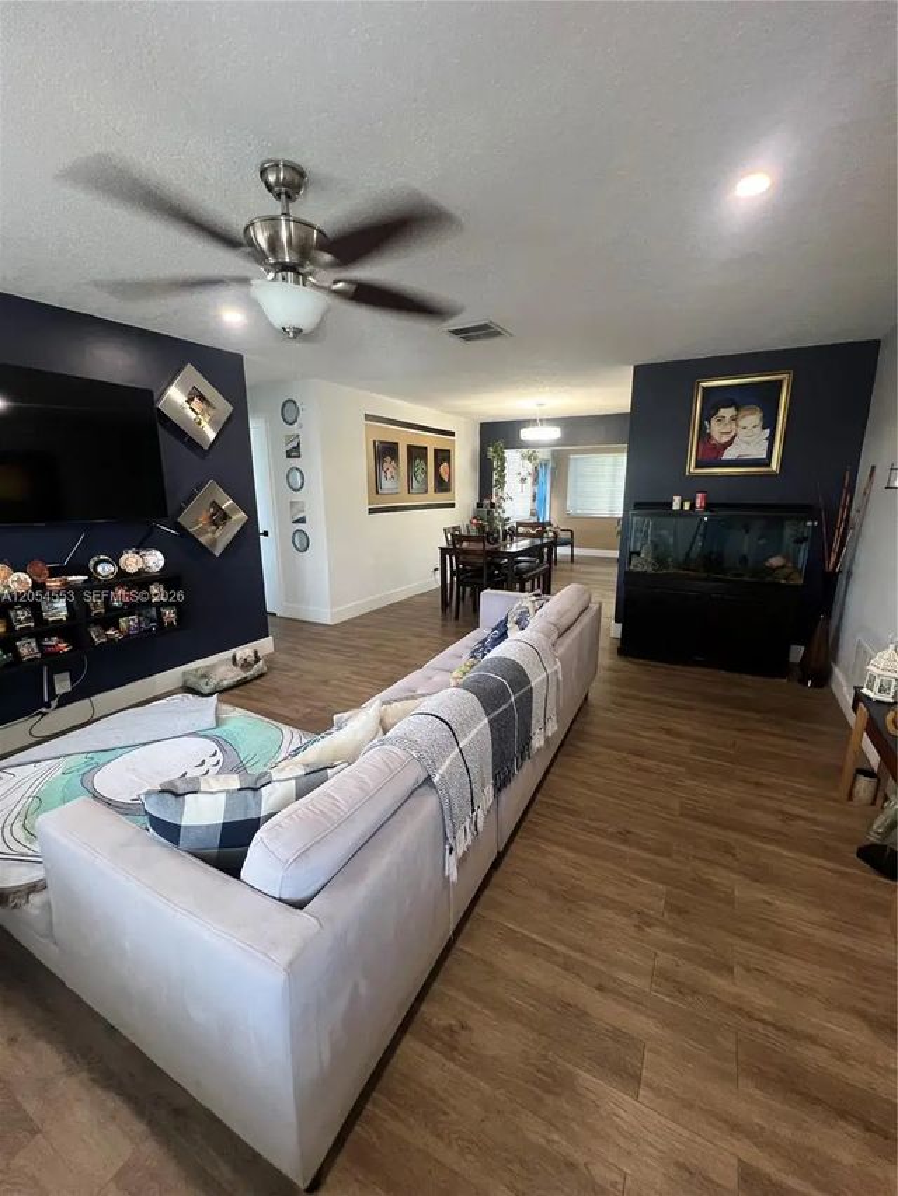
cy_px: 598
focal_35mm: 13
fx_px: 450
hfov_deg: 89.9
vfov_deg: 106.2
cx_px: 449
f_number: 1.8
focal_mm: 1.57
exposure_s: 1/60
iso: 200
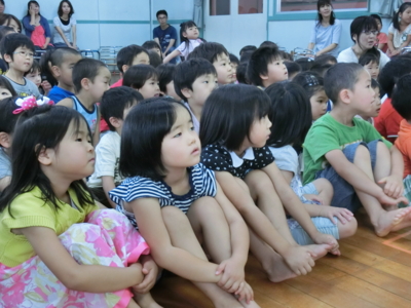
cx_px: 206
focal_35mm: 45
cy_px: 154
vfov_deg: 32.2
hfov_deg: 42.1
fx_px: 534
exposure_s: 1/50
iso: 800
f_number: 4.4
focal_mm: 8
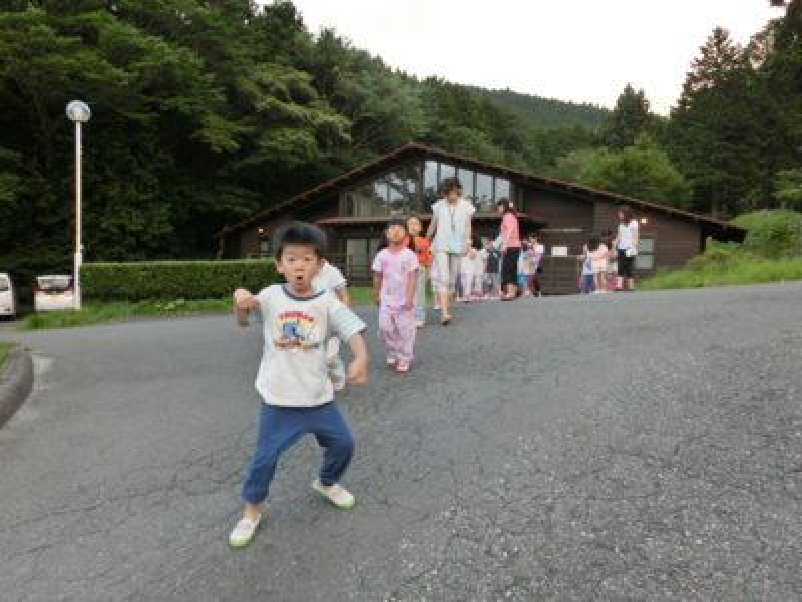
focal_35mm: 24
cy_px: 301
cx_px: 401
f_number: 3
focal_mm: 4.24
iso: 100
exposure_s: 1/125
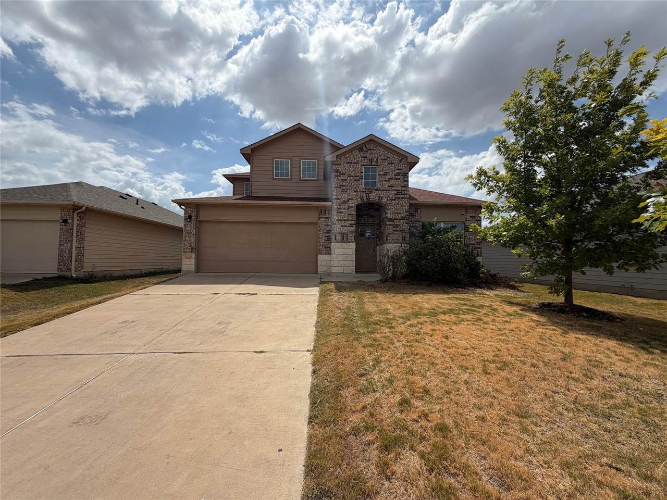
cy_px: 250
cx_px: 334
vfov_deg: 85.7
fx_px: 270
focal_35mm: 14
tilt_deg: +1.7
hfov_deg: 102.1
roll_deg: -0.2
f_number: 2.2
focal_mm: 2.22
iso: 20
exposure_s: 1/1795
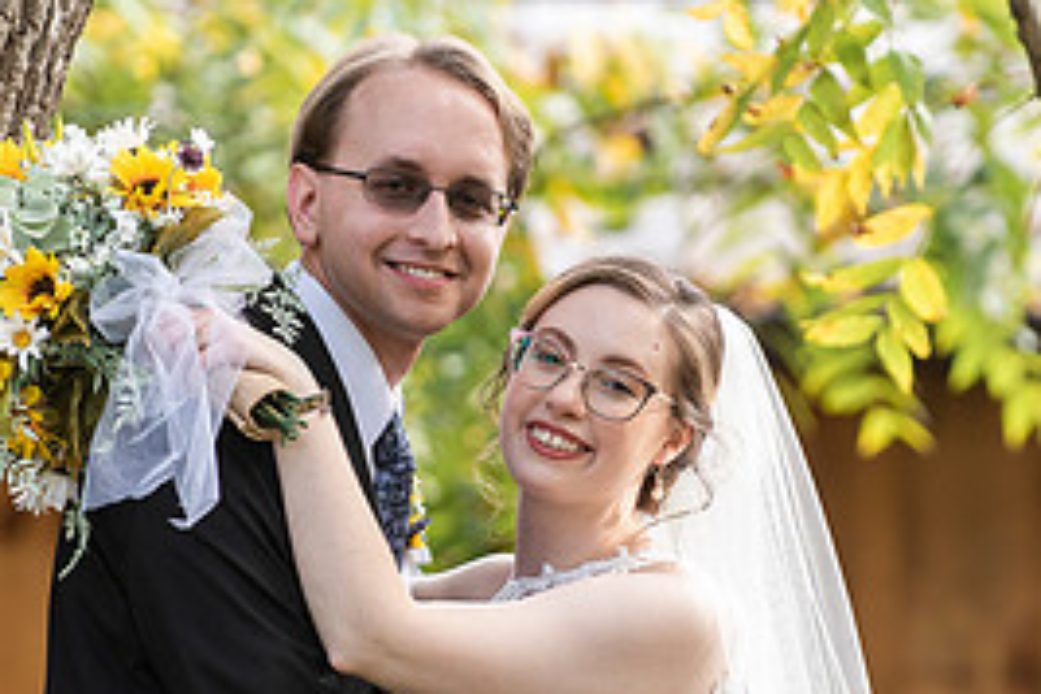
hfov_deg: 4.3
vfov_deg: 2.9
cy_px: 441
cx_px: 487
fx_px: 13734
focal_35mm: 475
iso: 400
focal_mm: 200
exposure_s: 1/250
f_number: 3.5
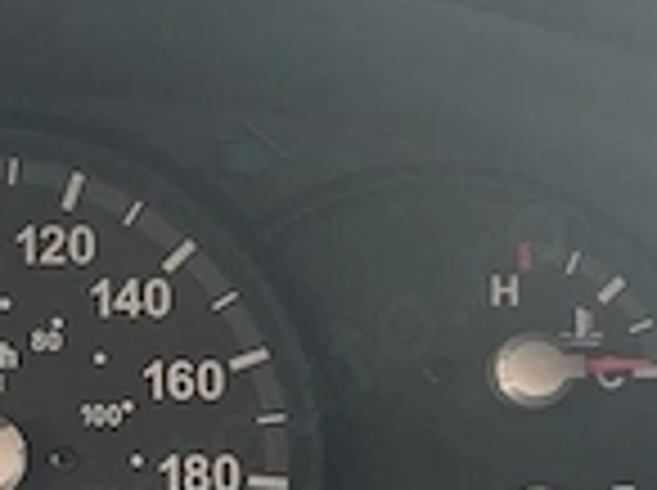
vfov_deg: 13.7
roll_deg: -2.3
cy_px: 441
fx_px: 2027
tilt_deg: -21.2
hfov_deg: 17.4
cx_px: -158
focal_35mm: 107
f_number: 1.6
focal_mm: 4.2
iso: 100
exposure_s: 1/121
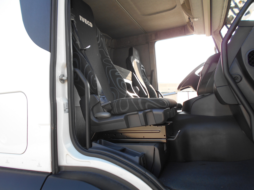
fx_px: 191
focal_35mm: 26
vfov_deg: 53.1
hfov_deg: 67.3
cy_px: 95
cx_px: 127
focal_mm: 4.6
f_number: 3.2
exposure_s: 1/125
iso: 80
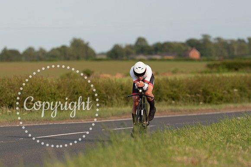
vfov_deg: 4.0
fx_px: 2386
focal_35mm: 342
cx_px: 144
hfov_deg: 6.0
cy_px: 101
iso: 125
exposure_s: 1/1000
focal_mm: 200
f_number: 3.2
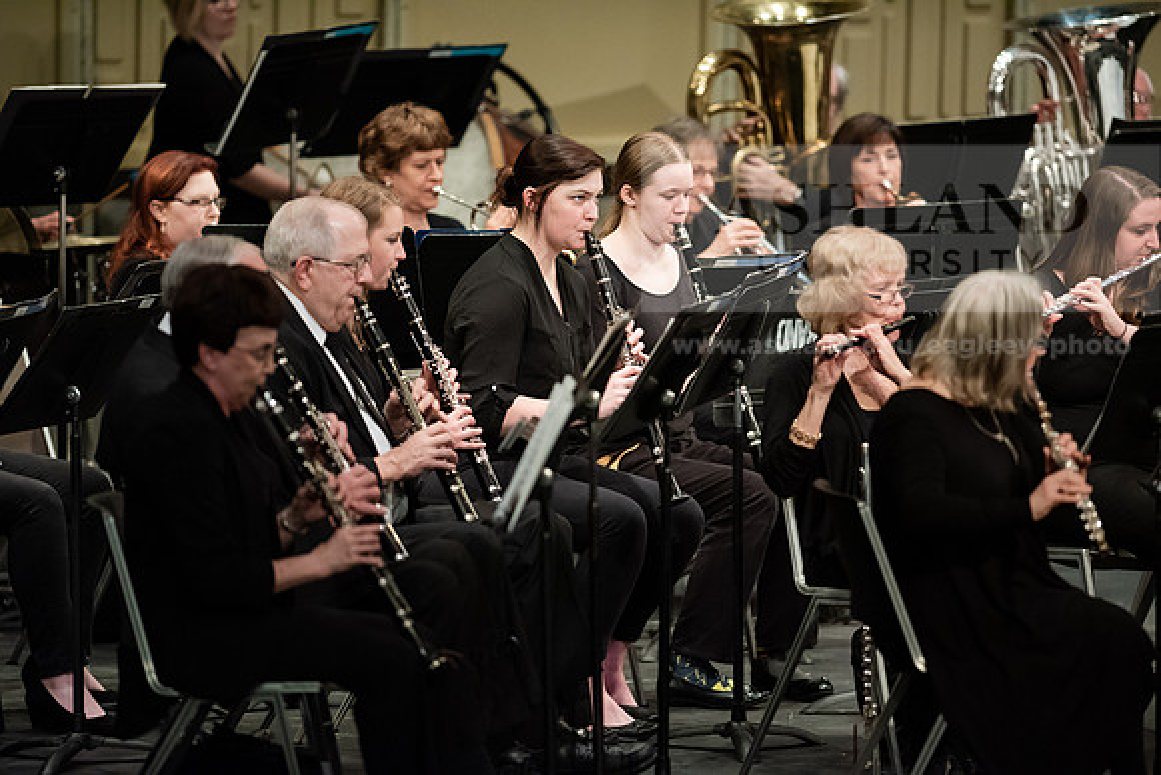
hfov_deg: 6.9
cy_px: 388
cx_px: 580
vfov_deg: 4.6
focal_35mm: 300
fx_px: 9677
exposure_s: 1/320
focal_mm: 300
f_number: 3.2
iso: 4000
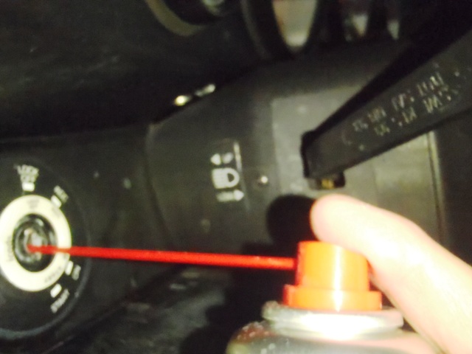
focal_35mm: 37
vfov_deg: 38.7
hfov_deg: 50.1
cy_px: 177
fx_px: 505
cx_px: 236
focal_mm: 6.64
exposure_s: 1/10
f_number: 4.7
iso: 1600
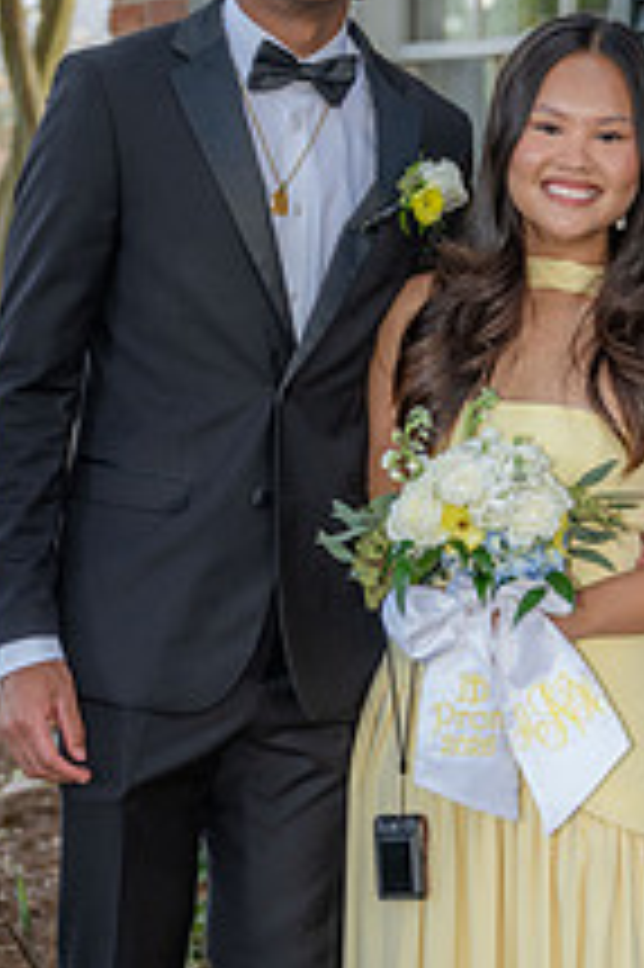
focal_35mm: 111
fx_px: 2983
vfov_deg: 18.4
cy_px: 545
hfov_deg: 12.3
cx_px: 432
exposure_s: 1/125
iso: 560
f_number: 3.2
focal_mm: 53
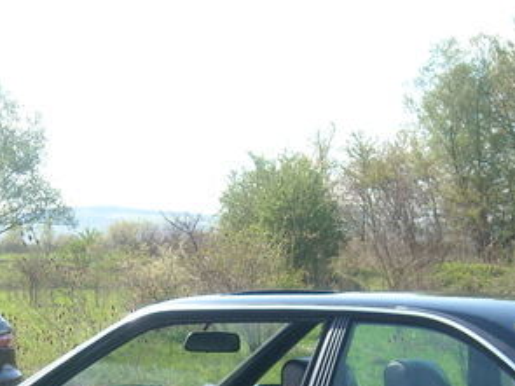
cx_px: 136
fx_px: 1413
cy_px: 433
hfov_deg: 20.5
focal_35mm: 95
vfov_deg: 15.1
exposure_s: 1/114
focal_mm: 5.7
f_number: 5.6
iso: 64
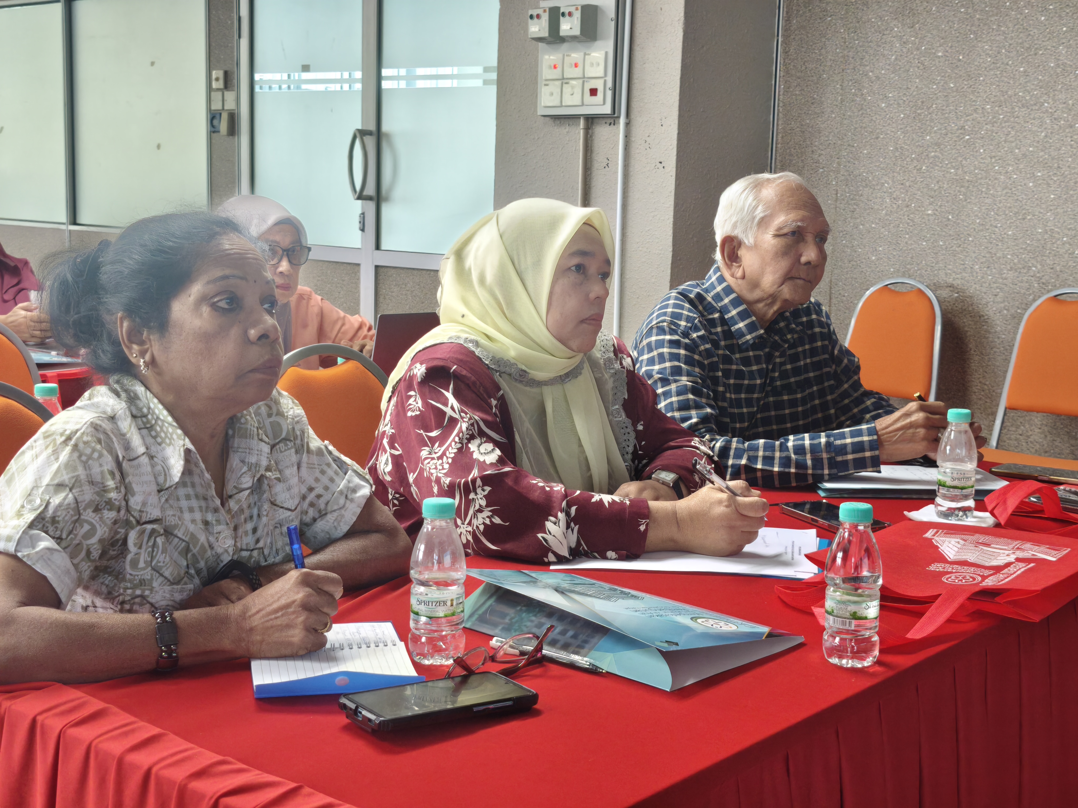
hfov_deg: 41.2
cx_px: 539
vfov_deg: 31.5
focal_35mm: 46
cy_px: 404
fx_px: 1433
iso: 250
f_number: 1.6
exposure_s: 1/50
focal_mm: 6.57
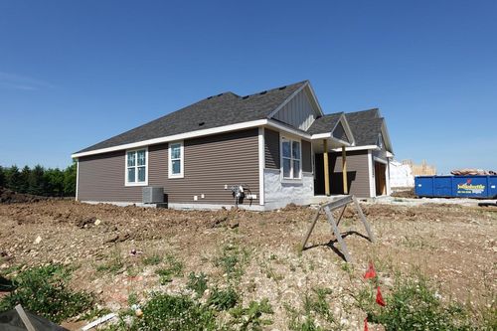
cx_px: 248
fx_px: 276
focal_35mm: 20
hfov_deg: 84.0
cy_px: 166
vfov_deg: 61.9
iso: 125
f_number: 2
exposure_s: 1/5000
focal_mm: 7.6
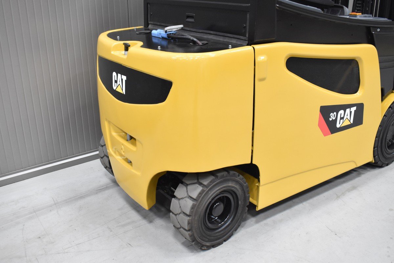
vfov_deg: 36.9
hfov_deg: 53.1
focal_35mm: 36
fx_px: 394
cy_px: 132
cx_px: 197
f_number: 4.5
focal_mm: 24
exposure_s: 1/40
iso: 1600
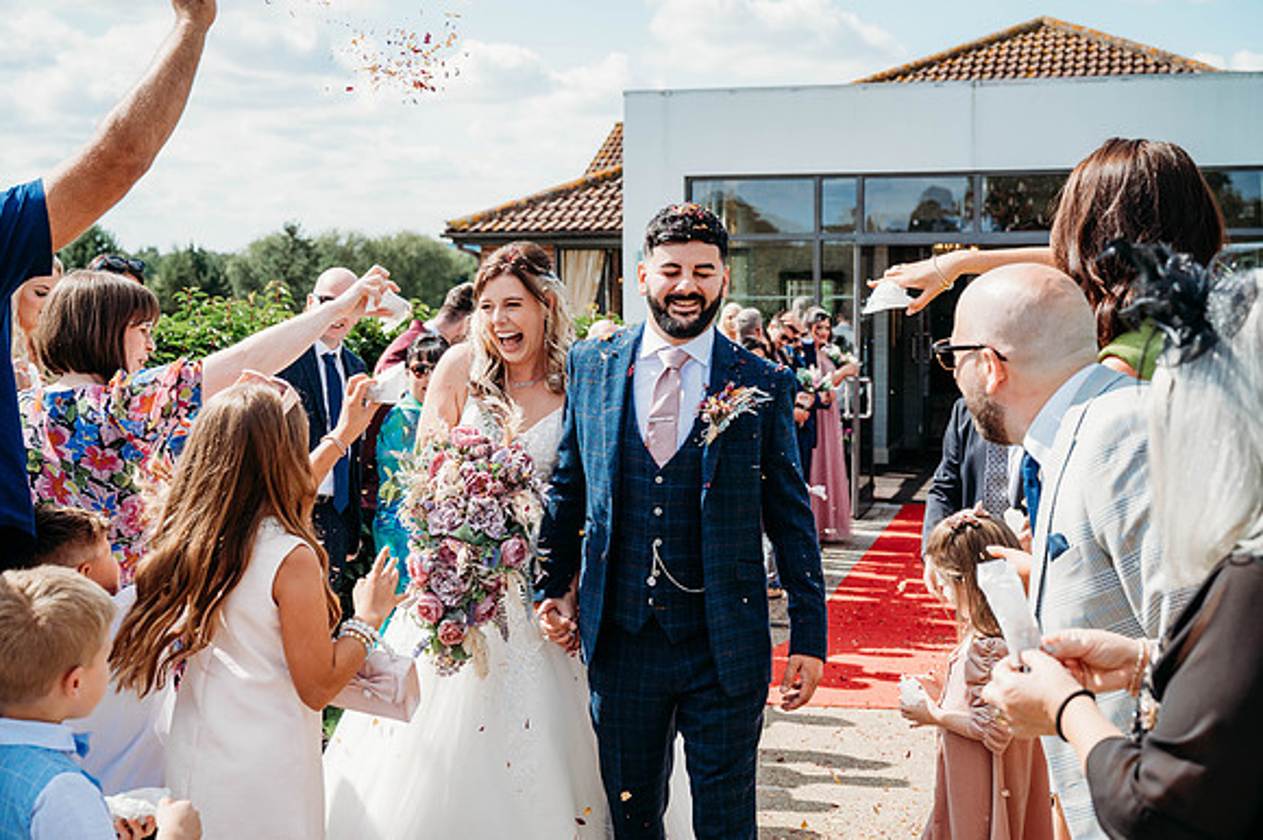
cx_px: 632
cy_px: 420
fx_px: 1718
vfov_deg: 27.5
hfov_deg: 40.4
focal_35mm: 49
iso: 250
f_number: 5
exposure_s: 1/800
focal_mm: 49
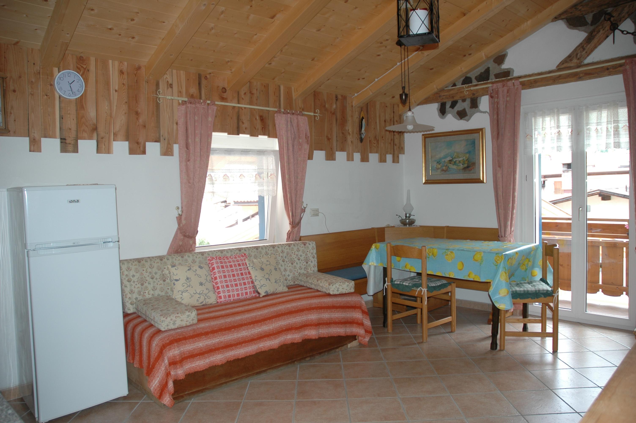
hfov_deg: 67.4
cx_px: 318
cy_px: 212
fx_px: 477
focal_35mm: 27
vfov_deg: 47.8
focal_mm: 18
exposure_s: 1/60
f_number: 3.5
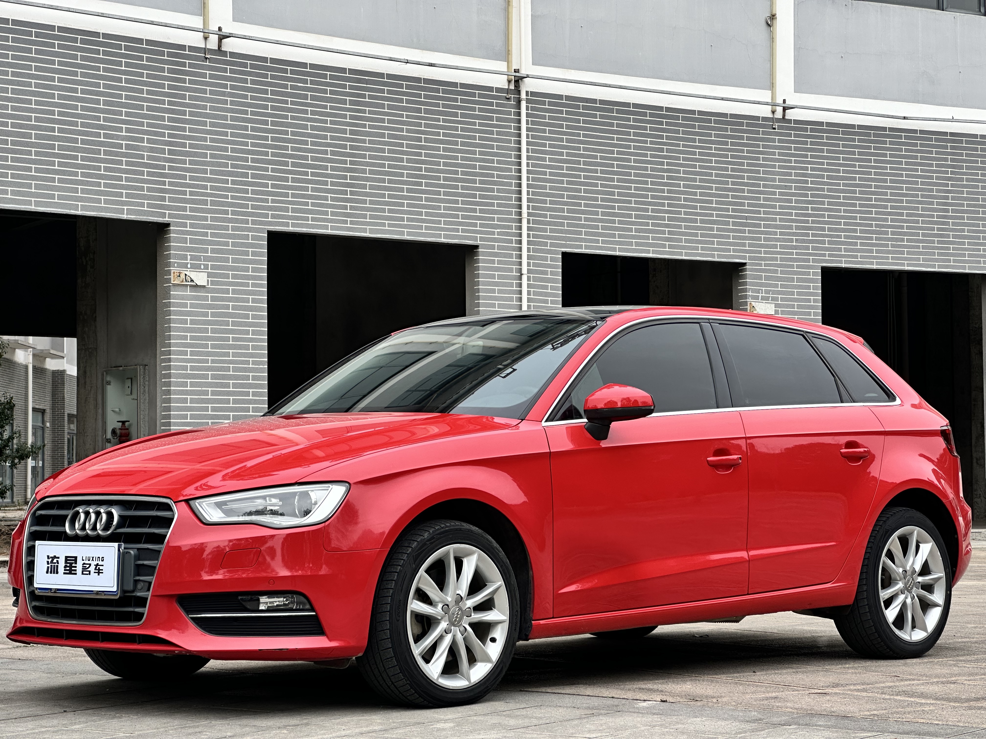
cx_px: 493
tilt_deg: +2.9
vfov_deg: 19.1
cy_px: 370
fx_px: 2193
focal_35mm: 77
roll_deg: +0.5
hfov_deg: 25.3
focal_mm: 9
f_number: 2.8
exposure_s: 1/187
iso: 32
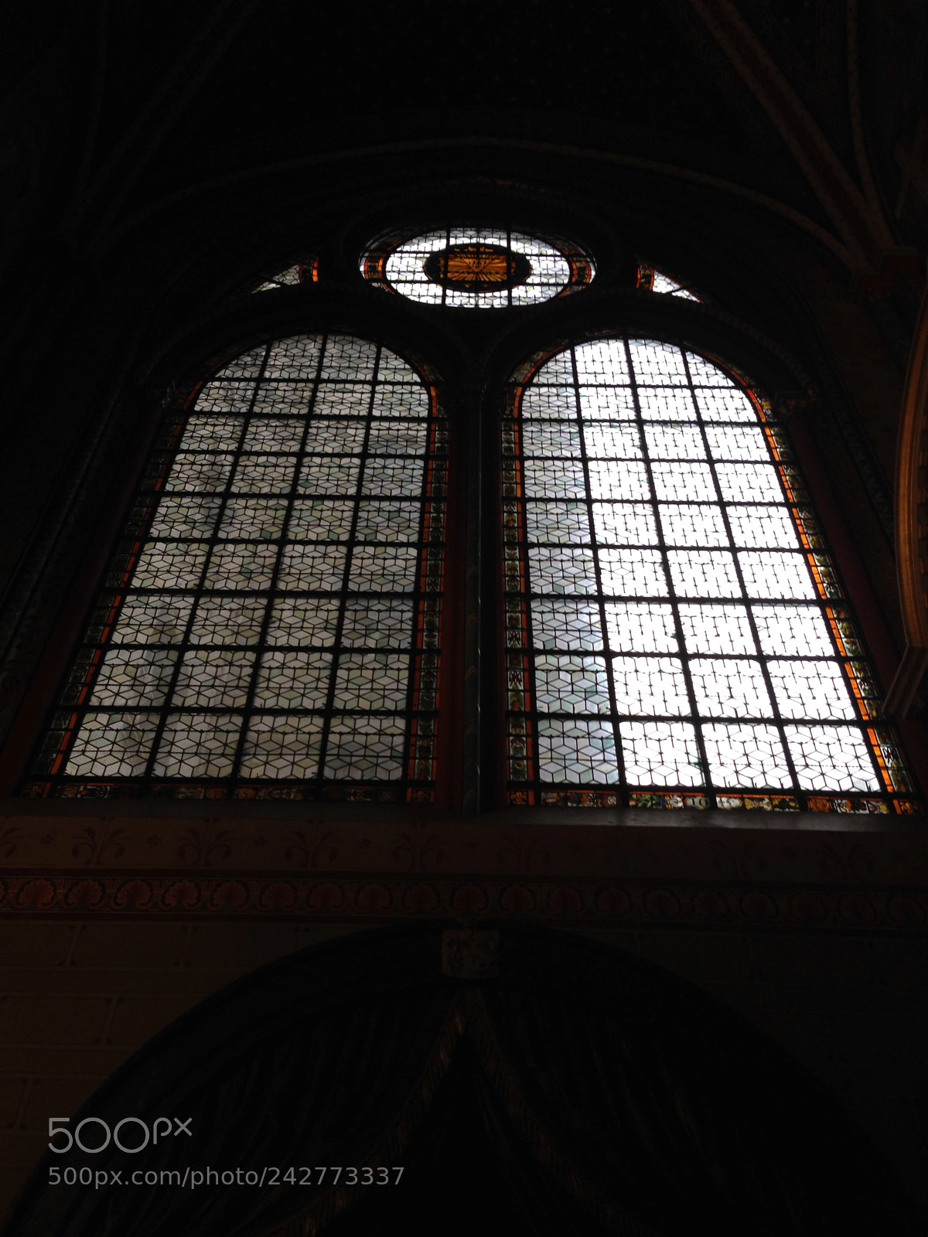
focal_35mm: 33
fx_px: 1180
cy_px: 618
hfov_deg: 42.9
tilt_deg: +49.7
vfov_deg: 55.4
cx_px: 464
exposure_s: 1/40
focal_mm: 4.12
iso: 50
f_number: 2.4
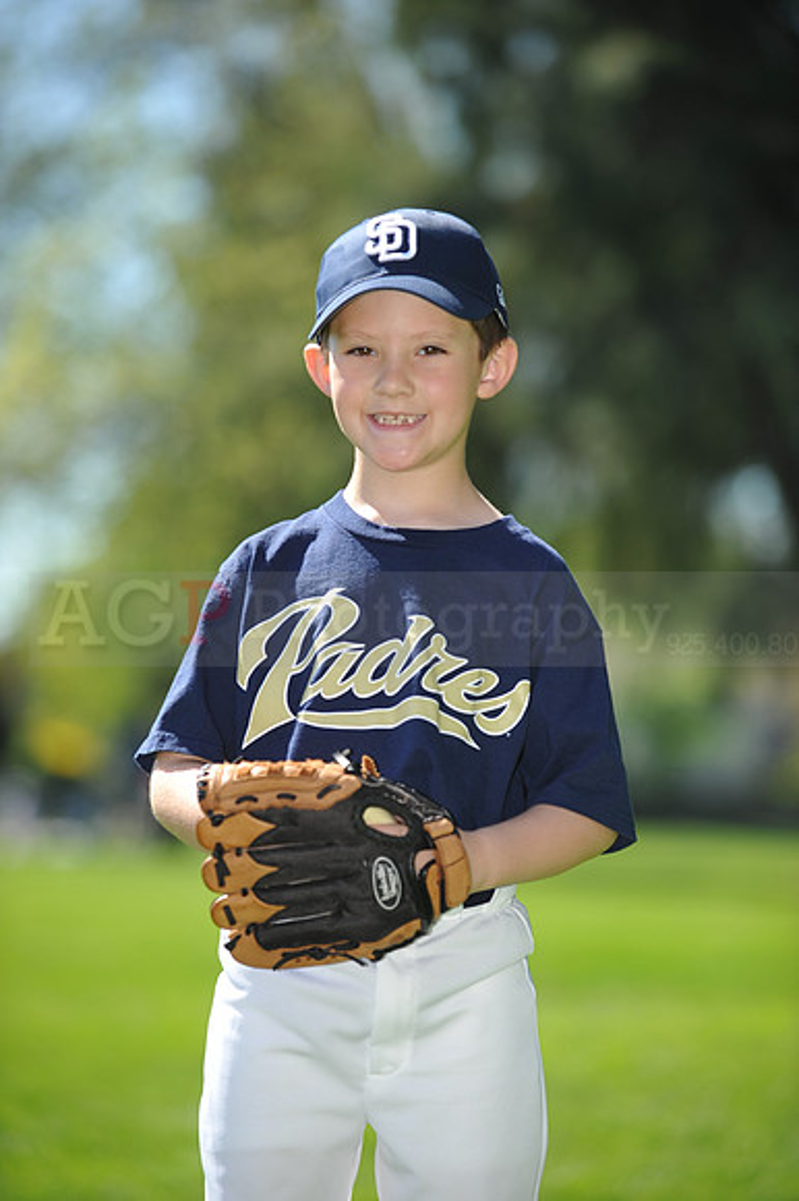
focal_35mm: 165
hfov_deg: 8.3
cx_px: 400
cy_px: 600
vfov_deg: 12.5
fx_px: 5499
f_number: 4
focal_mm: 165
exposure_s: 1/1000
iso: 200
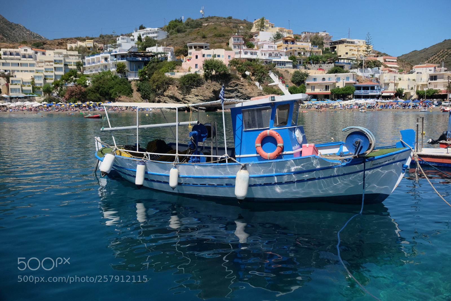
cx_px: 226
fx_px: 363
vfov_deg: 45.0
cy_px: 150
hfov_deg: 63.7
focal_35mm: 29
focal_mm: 19.5
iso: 800
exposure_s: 1/2200
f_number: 4
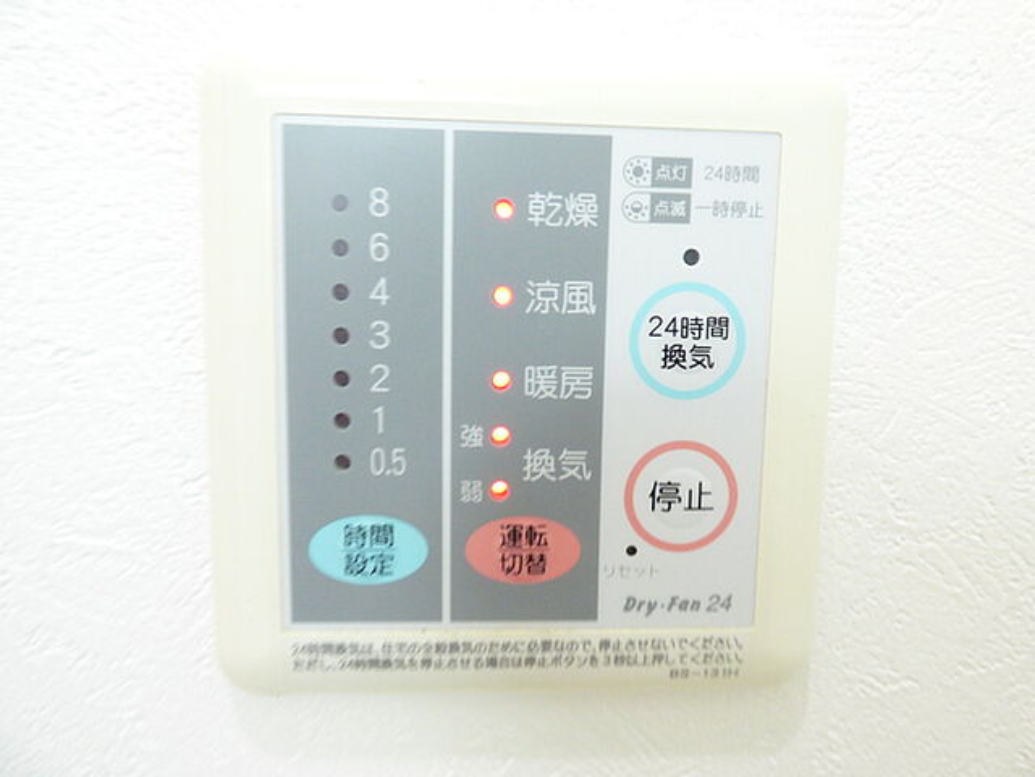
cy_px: 388
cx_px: 518
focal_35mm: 20
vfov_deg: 66.0
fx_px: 598
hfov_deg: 81.7
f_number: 2.8
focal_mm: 3.58
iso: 400
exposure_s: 1/15
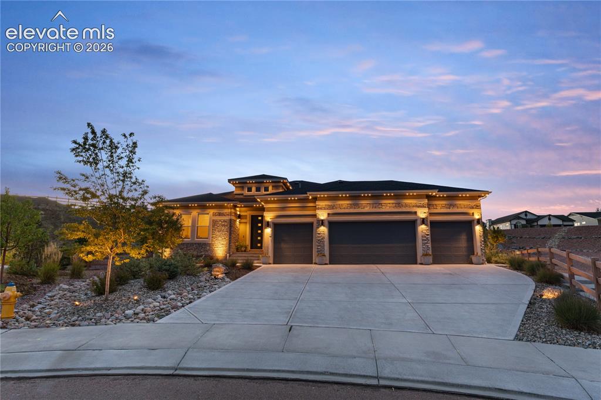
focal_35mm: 19
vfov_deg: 64.0
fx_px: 320
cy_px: 200
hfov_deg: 86.3
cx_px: 300
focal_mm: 12.8
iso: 400
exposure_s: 2
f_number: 8
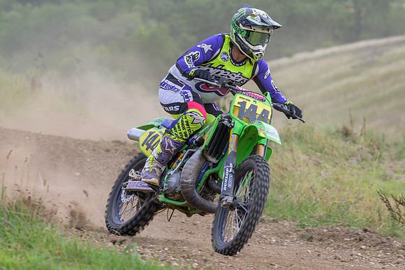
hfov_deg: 11.0
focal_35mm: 187
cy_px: 135
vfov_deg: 7.3
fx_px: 2102
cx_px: 202
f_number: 4
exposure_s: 1/400
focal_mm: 125
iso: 64
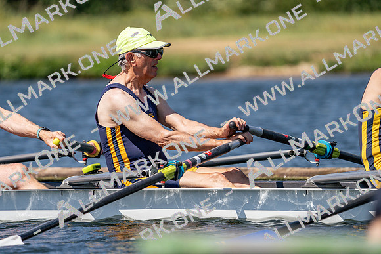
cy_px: 127
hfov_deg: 4.9
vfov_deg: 3.3
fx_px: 4467
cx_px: 190
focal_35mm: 422
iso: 250
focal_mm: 422
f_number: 6.3
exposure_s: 1/2000
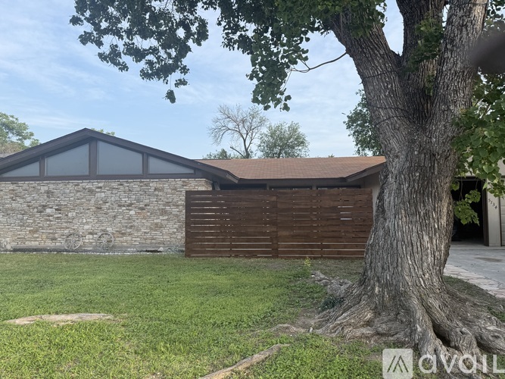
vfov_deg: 56.8
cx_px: 252
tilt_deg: +3.1
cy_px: 190
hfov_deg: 71.6
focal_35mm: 24
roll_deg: +0.6
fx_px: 350
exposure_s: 1/1156
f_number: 1.78
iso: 80
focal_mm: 6.76
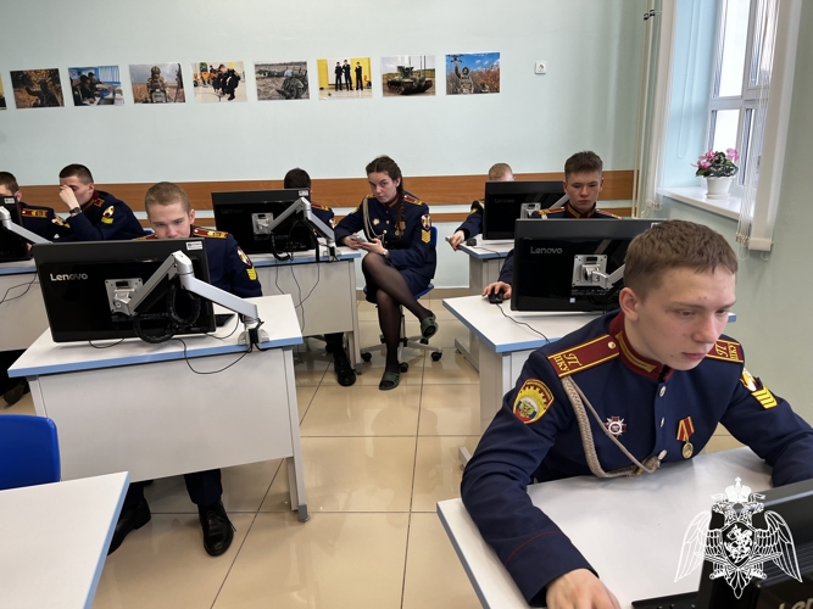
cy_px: 304
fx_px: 611
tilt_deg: -16.2
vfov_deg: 53.0
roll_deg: +1.8
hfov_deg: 67.3
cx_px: 406
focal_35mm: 26
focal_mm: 5.1
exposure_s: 1/100
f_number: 1.6
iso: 80
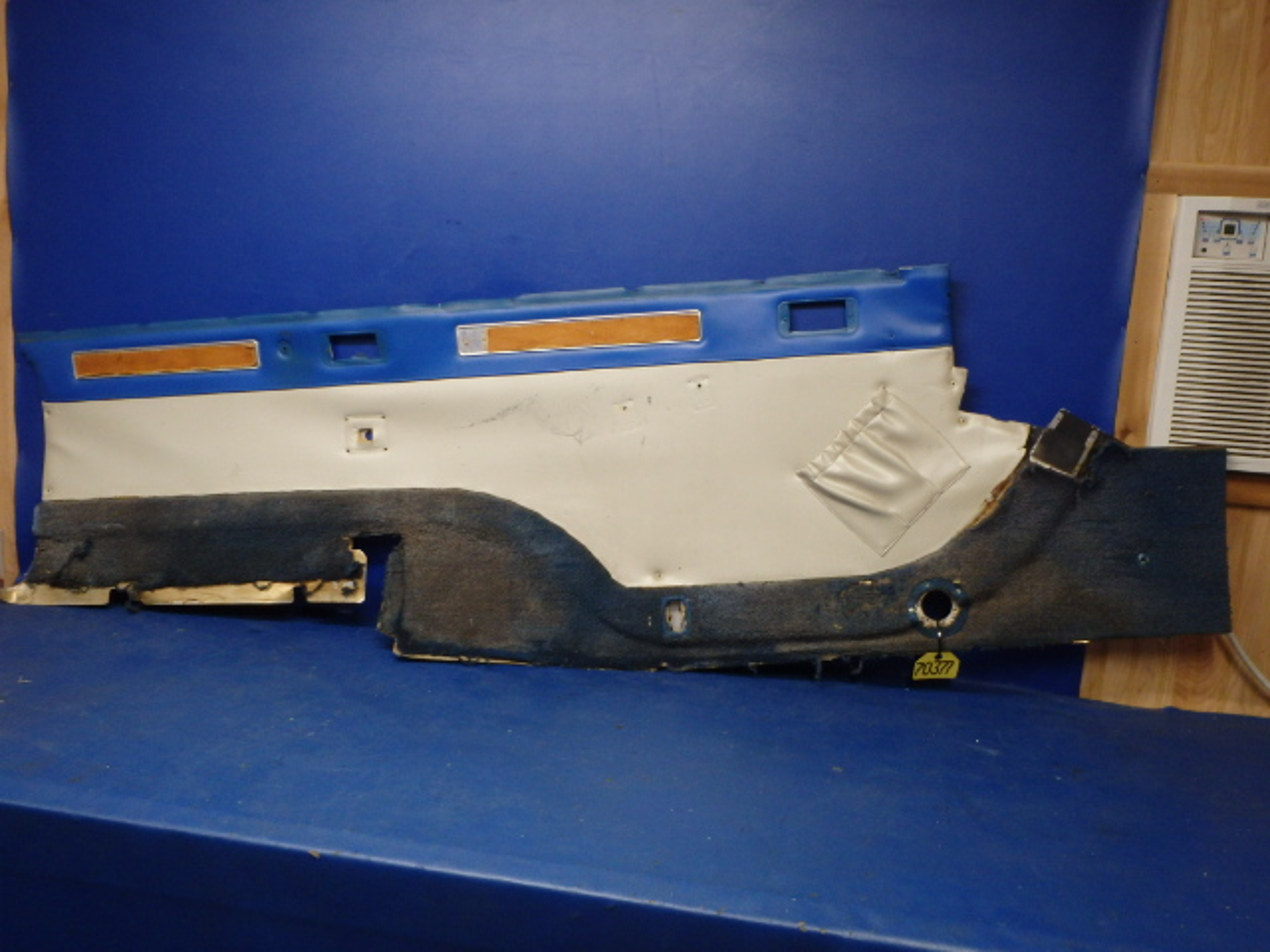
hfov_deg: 63.4
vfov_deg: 49.7
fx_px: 1027
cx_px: 635
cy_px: 476
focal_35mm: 28
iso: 320
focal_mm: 5
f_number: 3.9
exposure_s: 1/30
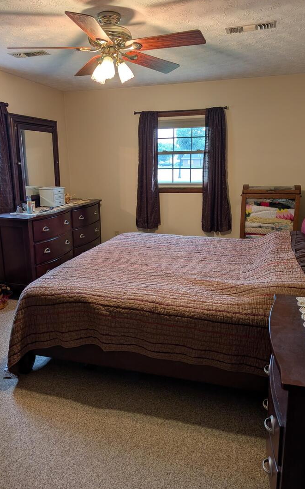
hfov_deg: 47.6
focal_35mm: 26
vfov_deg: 70.4
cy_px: 247
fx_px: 346
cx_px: 149
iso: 37
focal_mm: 6.9
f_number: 1.68
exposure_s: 1/24
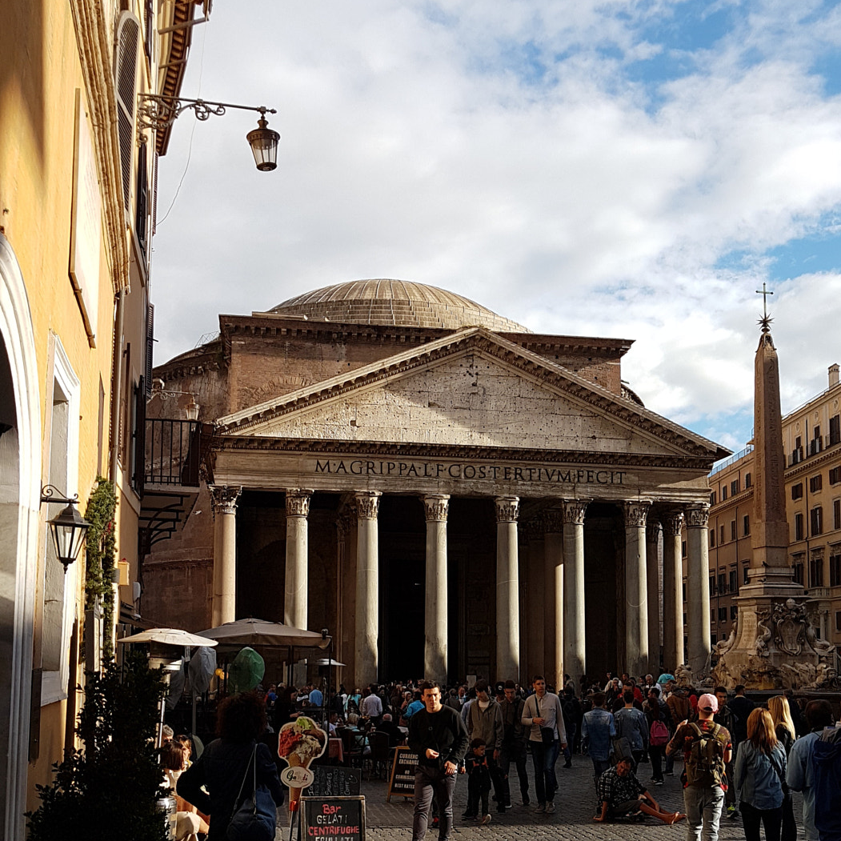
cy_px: 578
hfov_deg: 47.2
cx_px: 461
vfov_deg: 46.3
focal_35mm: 35
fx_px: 962
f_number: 1.7
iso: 40
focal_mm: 4.2
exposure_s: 1/1292
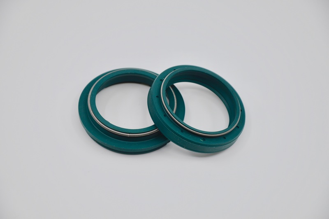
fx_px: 1438
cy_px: 110
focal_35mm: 158
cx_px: 164
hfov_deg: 13.1
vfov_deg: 8.7
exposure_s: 1/160
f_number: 6.3
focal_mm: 105
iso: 100
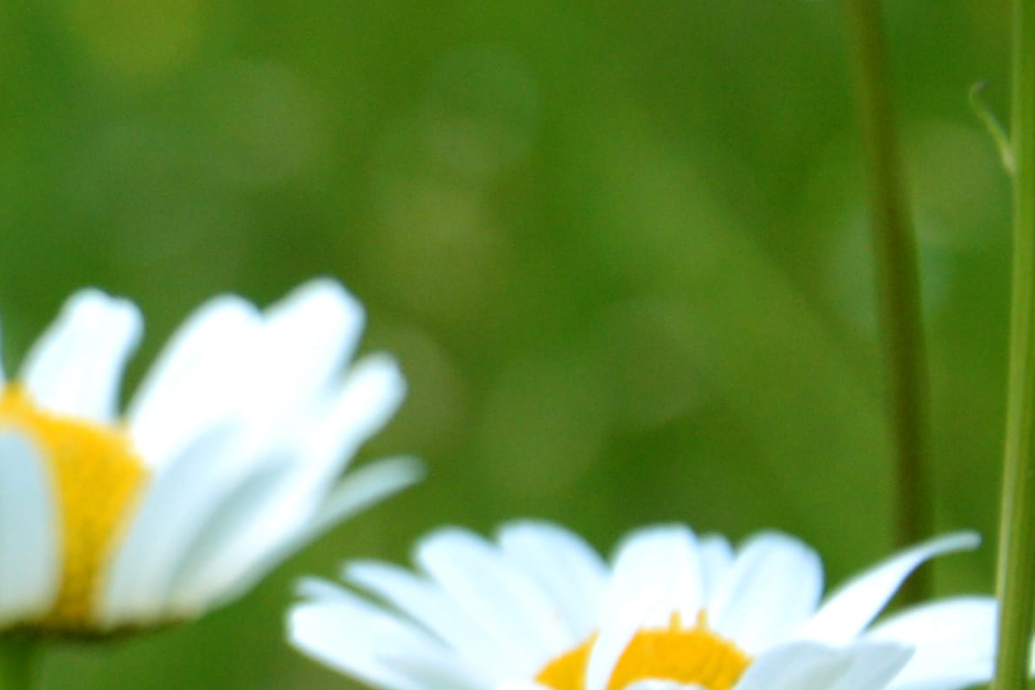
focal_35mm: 444
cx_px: -1079
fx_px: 12762
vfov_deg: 3.1
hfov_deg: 4.6
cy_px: 206
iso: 200
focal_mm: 58
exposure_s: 1/125
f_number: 5.6
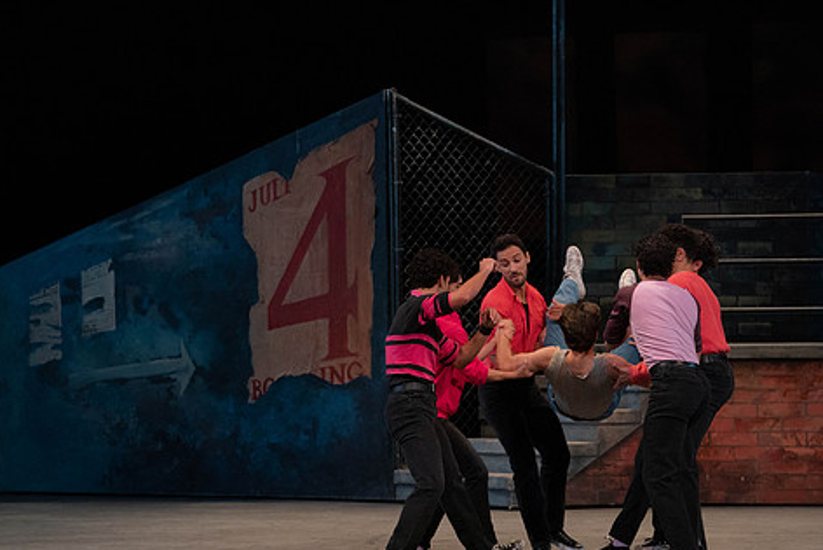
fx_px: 4802
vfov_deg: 6.5
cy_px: 310
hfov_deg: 9.8
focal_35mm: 210
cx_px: 466
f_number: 4.5
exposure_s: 1/400
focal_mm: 171
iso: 3200
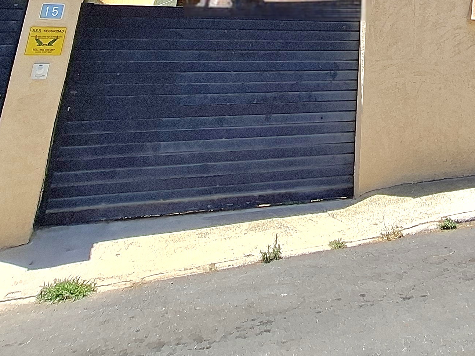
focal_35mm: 41
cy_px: -198
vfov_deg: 25.2
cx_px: 425
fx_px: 562
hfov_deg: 42.2
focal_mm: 1.74
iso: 40
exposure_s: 1/1000
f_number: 2.2
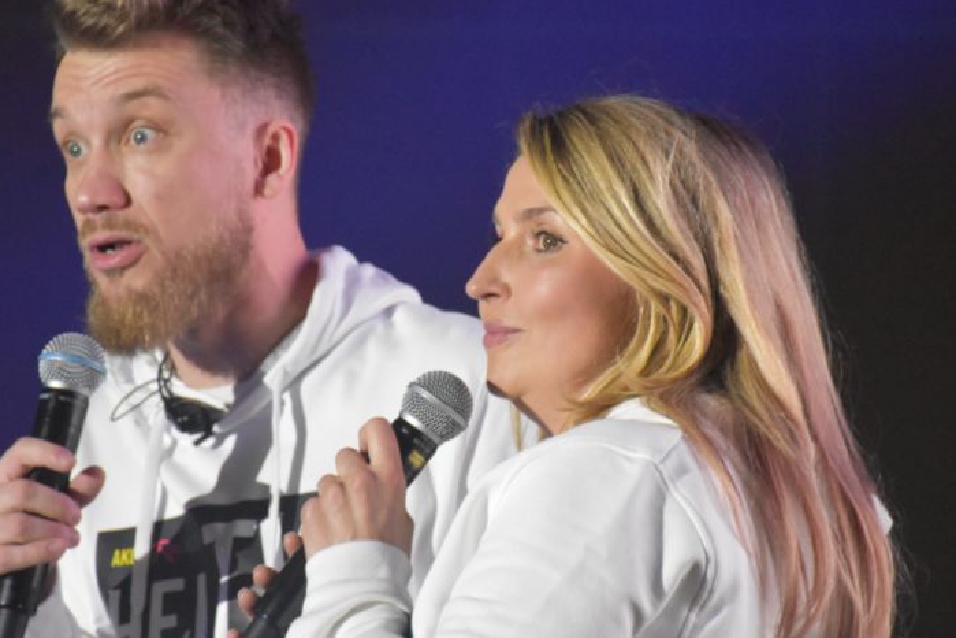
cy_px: 321
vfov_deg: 5.1
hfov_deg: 7.7
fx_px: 7116
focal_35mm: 268
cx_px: 444
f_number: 5.6
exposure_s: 1/125
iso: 5000
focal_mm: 122
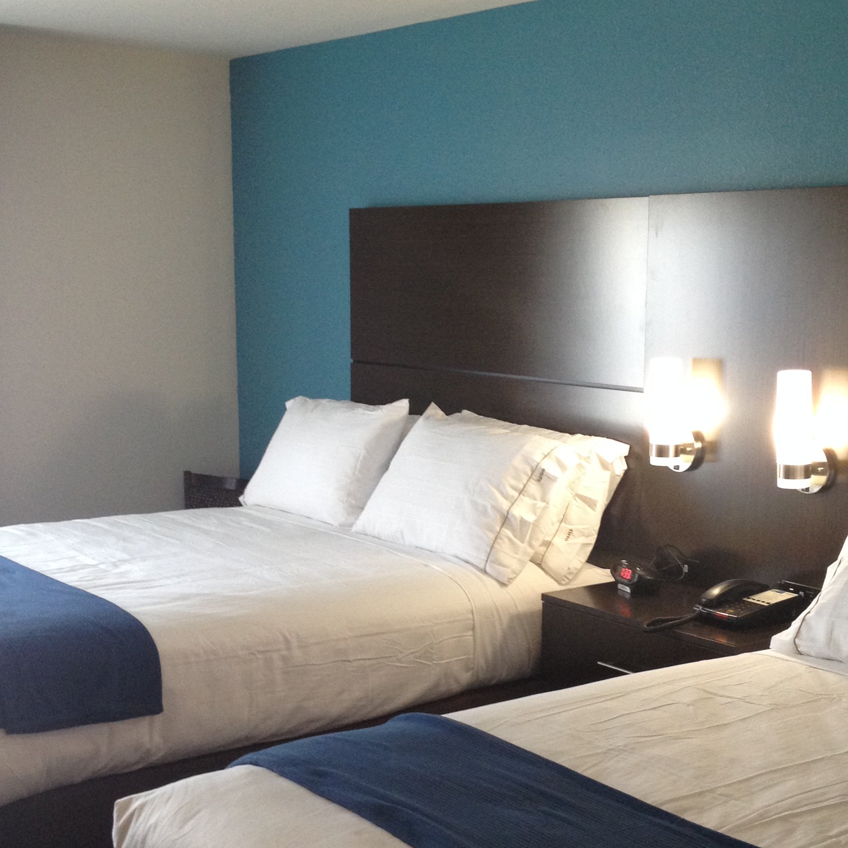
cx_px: 491
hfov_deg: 29.5
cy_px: 508
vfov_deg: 29.5
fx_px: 1608
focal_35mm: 58
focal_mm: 4.28
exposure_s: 1/20
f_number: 2.4
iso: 125
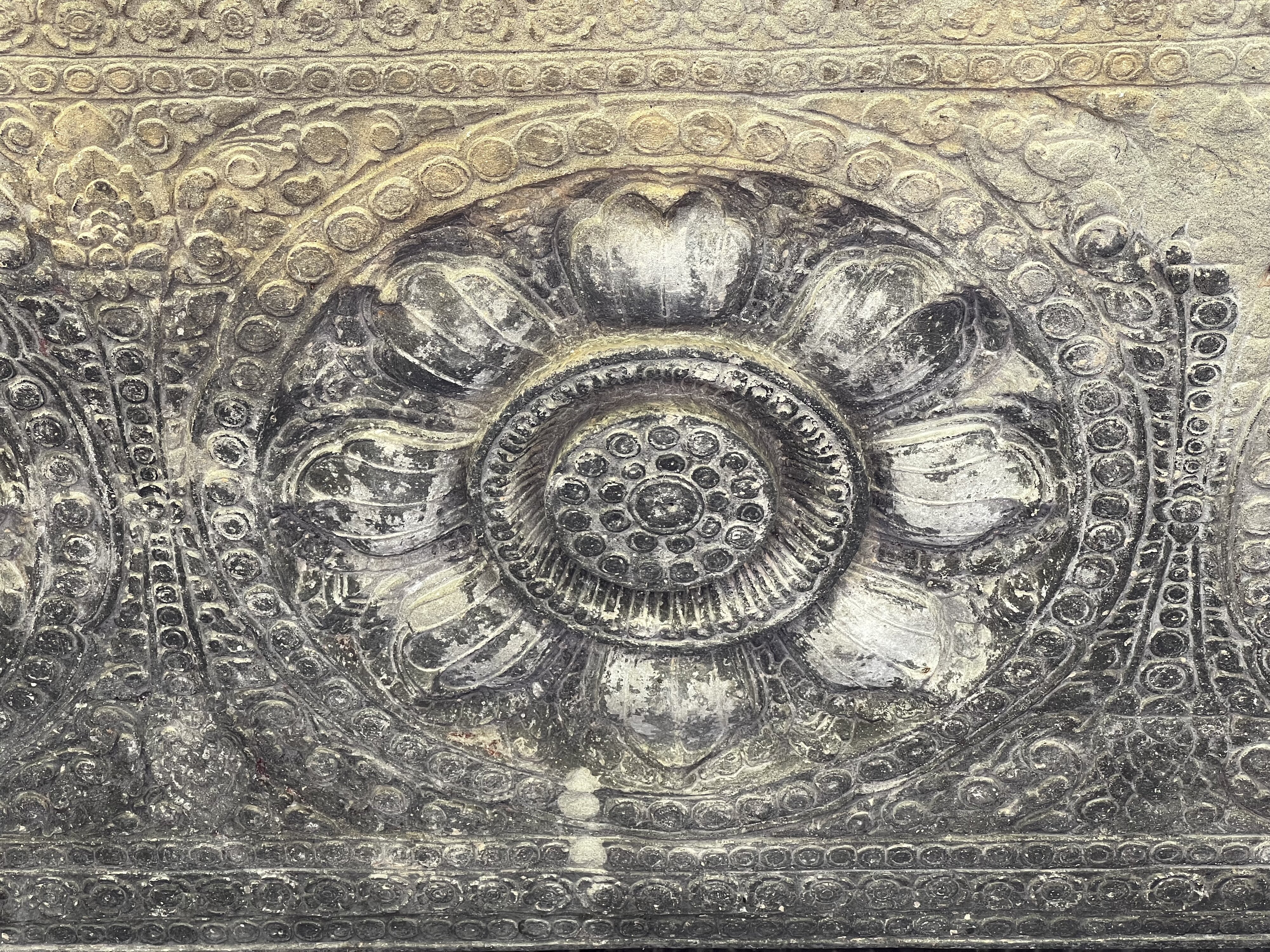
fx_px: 2825
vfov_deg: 19.1
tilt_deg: +52.2
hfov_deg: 25.3
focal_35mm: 77
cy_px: 476
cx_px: 635
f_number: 2.8
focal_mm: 9
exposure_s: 1/99
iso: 100
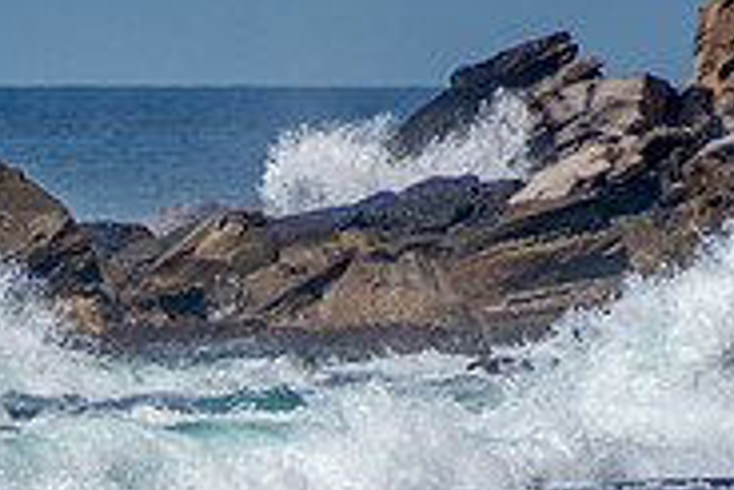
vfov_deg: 0.7
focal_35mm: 1946
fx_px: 39707
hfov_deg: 1.1
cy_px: 659
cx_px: 20
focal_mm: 400
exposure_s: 1/2000
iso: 250
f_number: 5.6
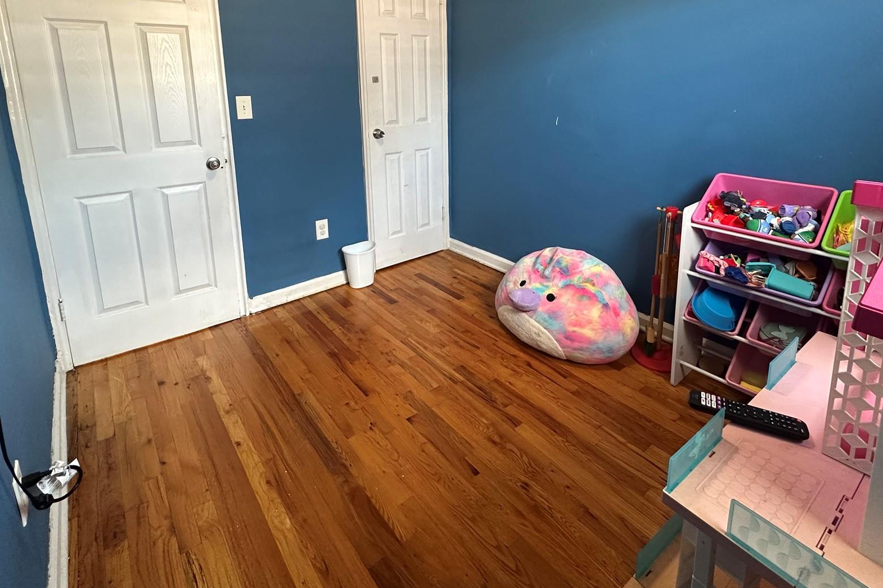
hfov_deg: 86.9
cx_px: 443
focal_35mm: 19
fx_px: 466
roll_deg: +0.5
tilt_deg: -11.0
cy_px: 171
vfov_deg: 62.0
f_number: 2.2
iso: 320
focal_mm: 2.22
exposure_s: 1/60
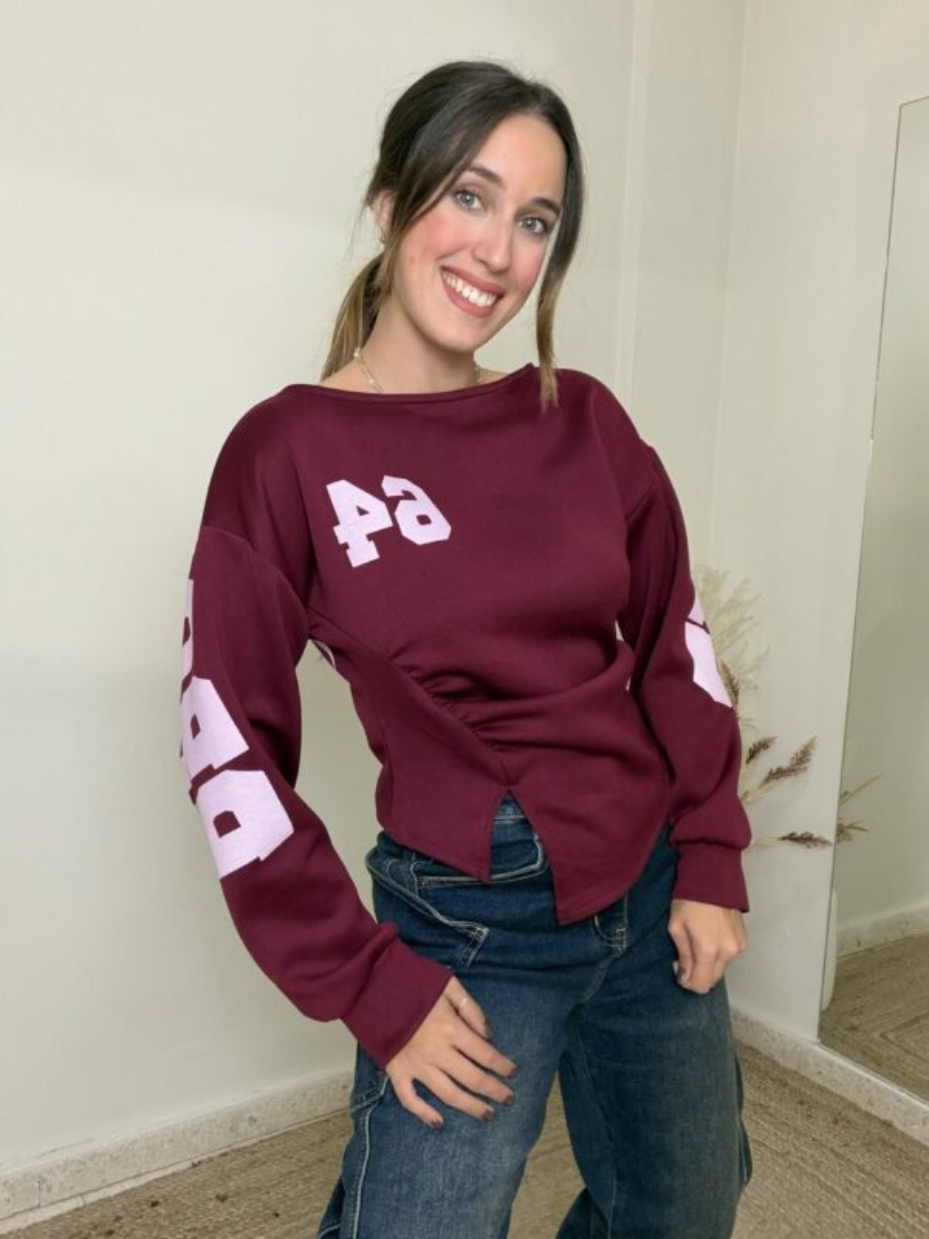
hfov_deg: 46.8
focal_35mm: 30
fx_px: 1073
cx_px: 464
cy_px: 620
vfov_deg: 60.0
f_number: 1.9
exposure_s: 1/60
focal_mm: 2.71
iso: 160
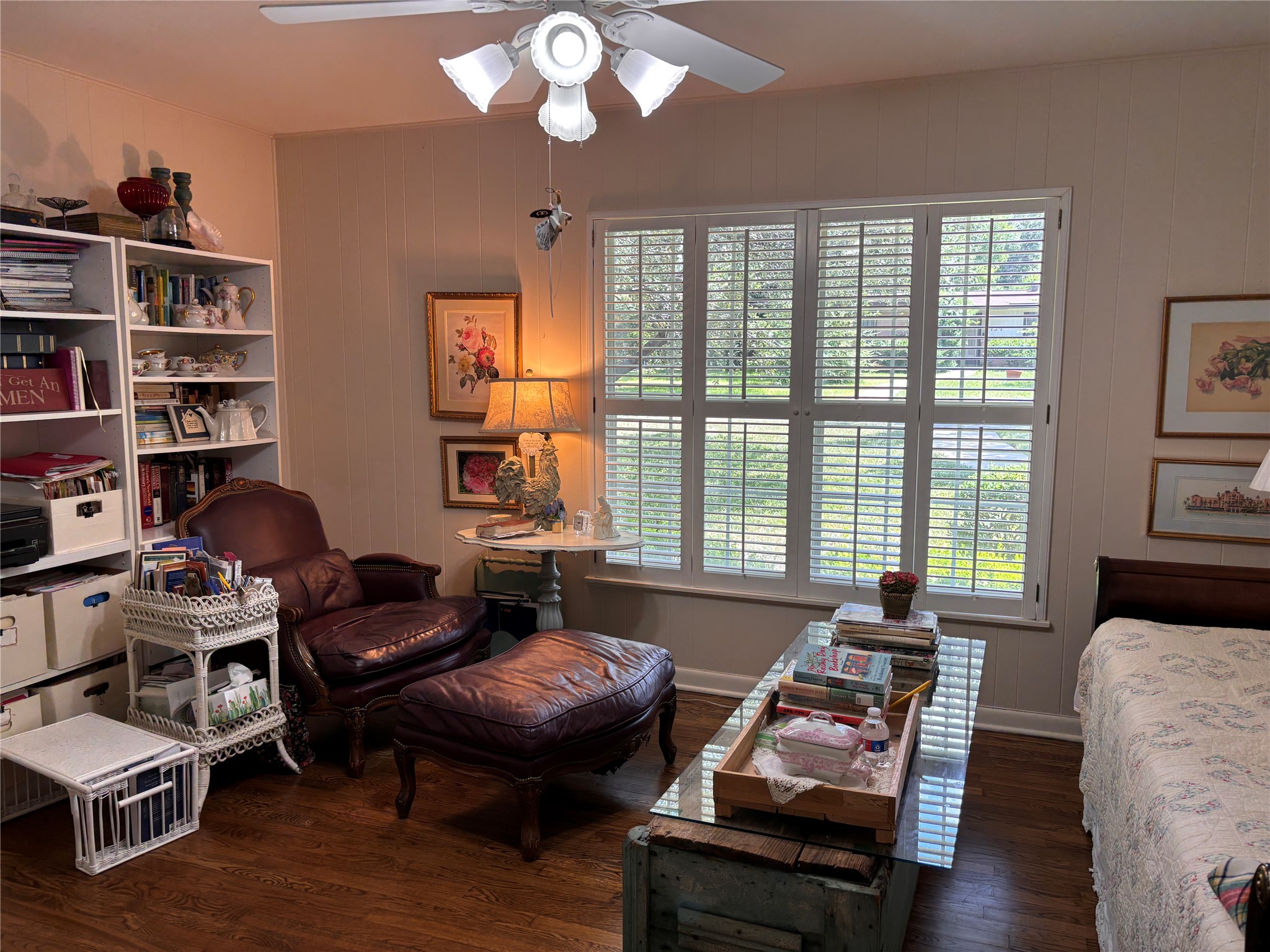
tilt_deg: -7.3
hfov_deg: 67.3
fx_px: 954
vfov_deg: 53.1
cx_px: 635
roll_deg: -0.2
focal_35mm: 26
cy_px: 476
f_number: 1.6
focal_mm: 5.96
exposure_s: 1/120
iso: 64
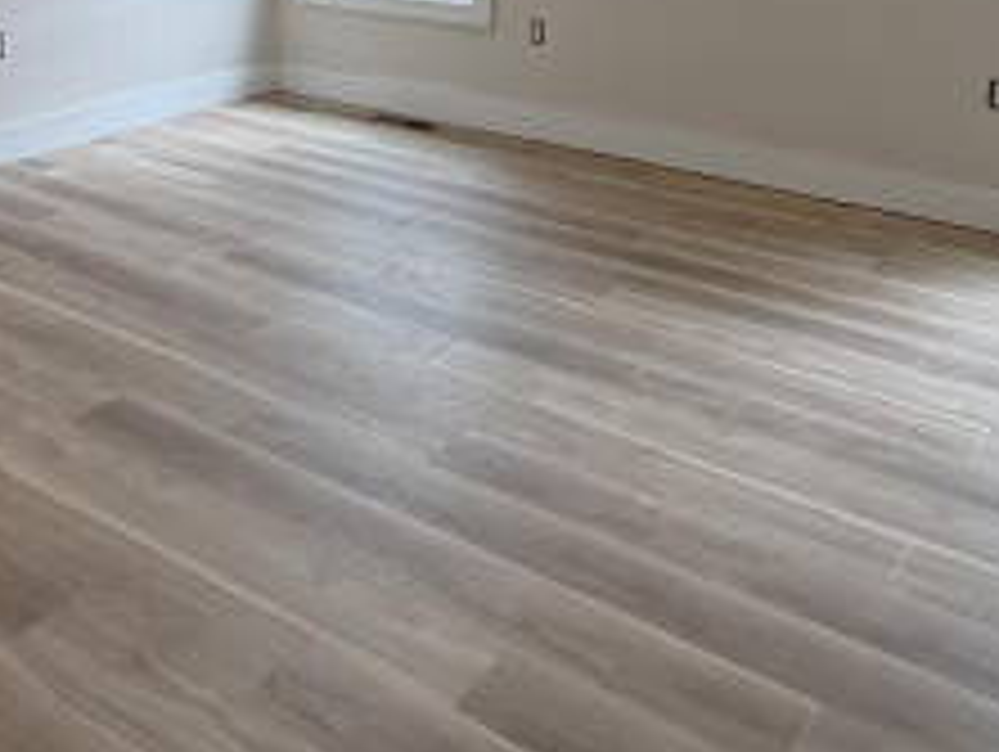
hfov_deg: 43.8
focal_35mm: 42
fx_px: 1213
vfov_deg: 30.4
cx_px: 295
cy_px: -95
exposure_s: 1/120
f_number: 2.2
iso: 100
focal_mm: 2.22
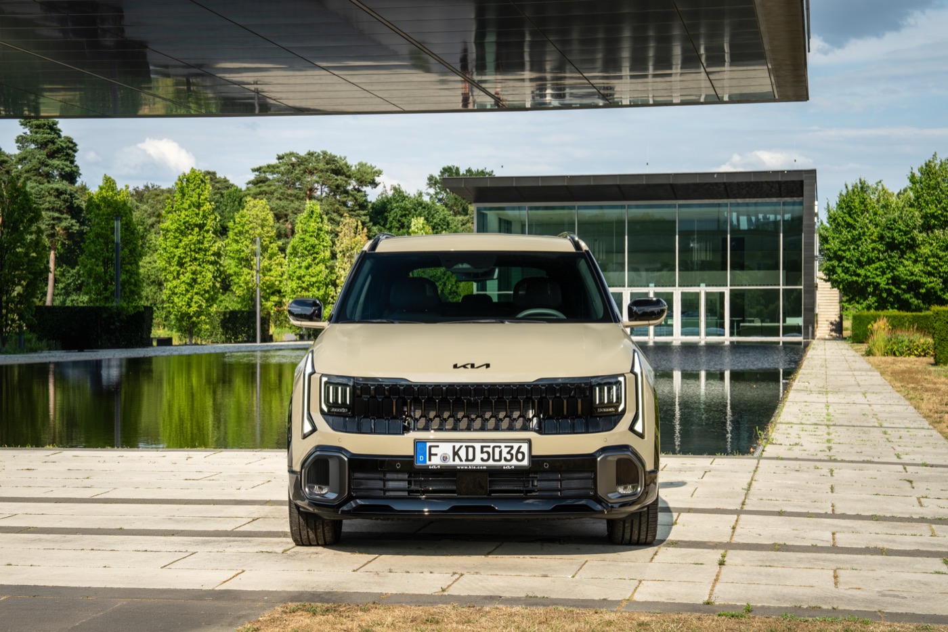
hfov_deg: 28.8
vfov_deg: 19.5
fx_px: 1843
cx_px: 474
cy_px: 316
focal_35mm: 70
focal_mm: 70
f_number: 11
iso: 100
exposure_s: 1/60
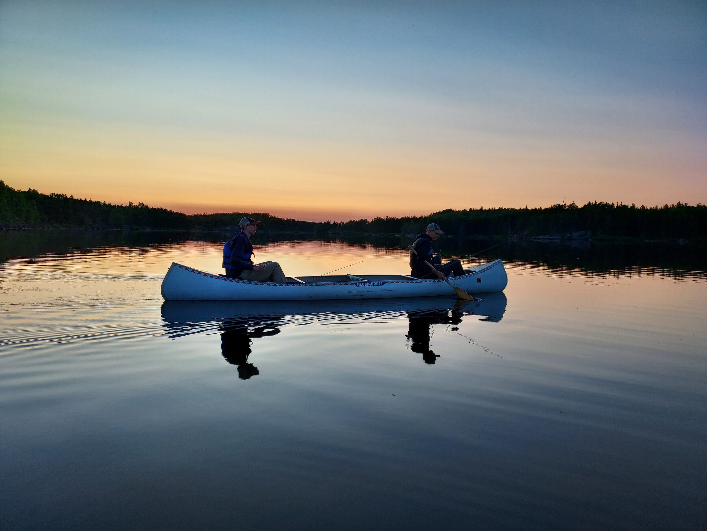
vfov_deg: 56.8
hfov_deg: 71.6
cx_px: 354
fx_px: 490
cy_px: 266
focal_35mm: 24
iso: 40
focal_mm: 4.6
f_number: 1.8
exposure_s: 1/210
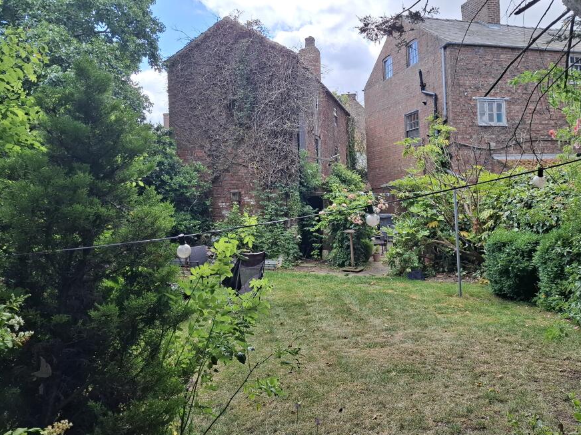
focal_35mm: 27
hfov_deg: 65.3
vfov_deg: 51.1
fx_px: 453
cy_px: 180
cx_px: 308
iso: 50
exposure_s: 1/375
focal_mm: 5.54
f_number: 1.8
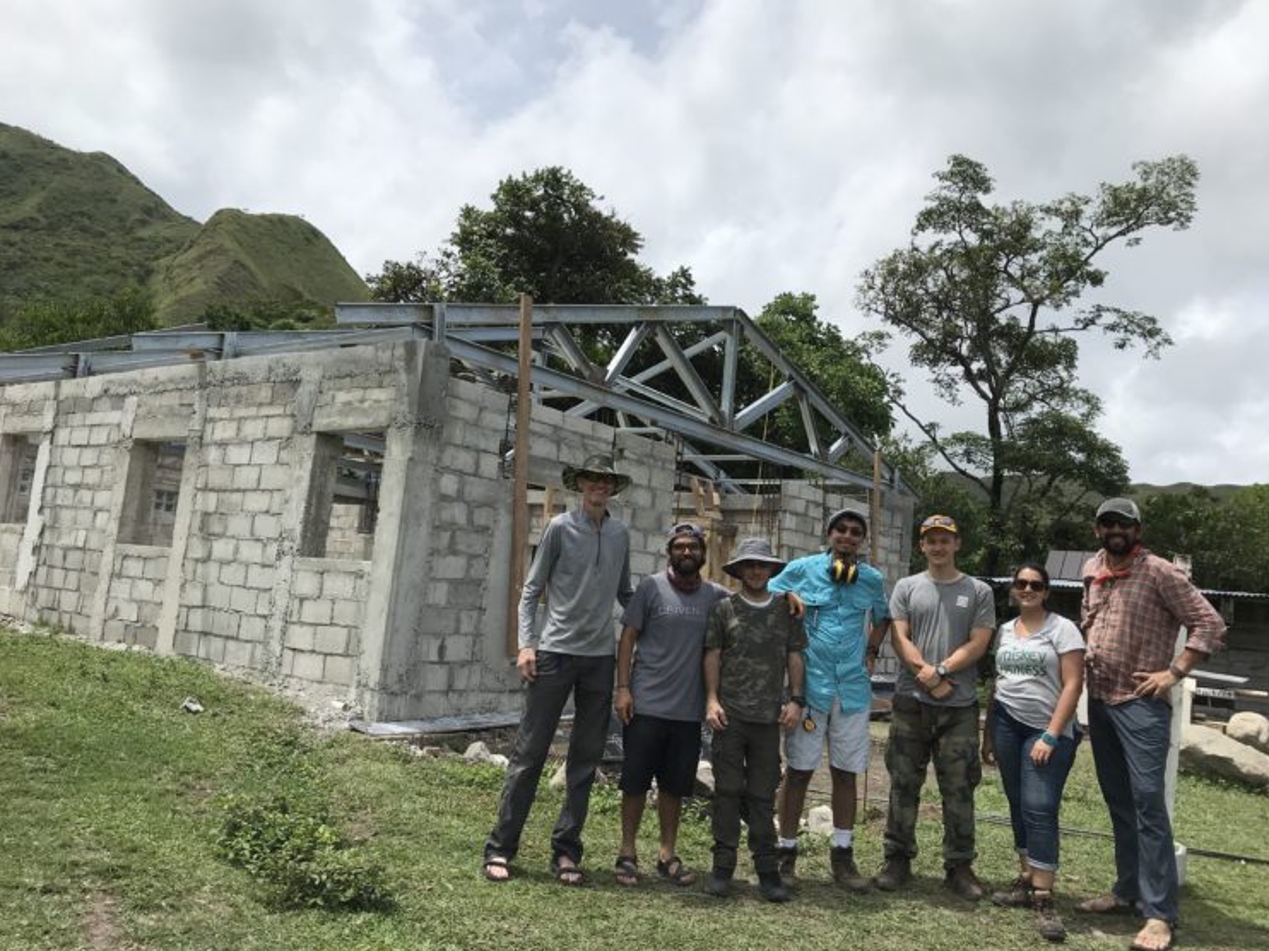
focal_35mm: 29
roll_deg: -6.5
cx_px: 655
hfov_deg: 61.7
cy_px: 465
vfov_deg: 48.2
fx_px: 1063
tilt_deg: +10.1
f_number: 1.8
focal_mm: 3.99
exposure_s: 1/4566
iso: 20
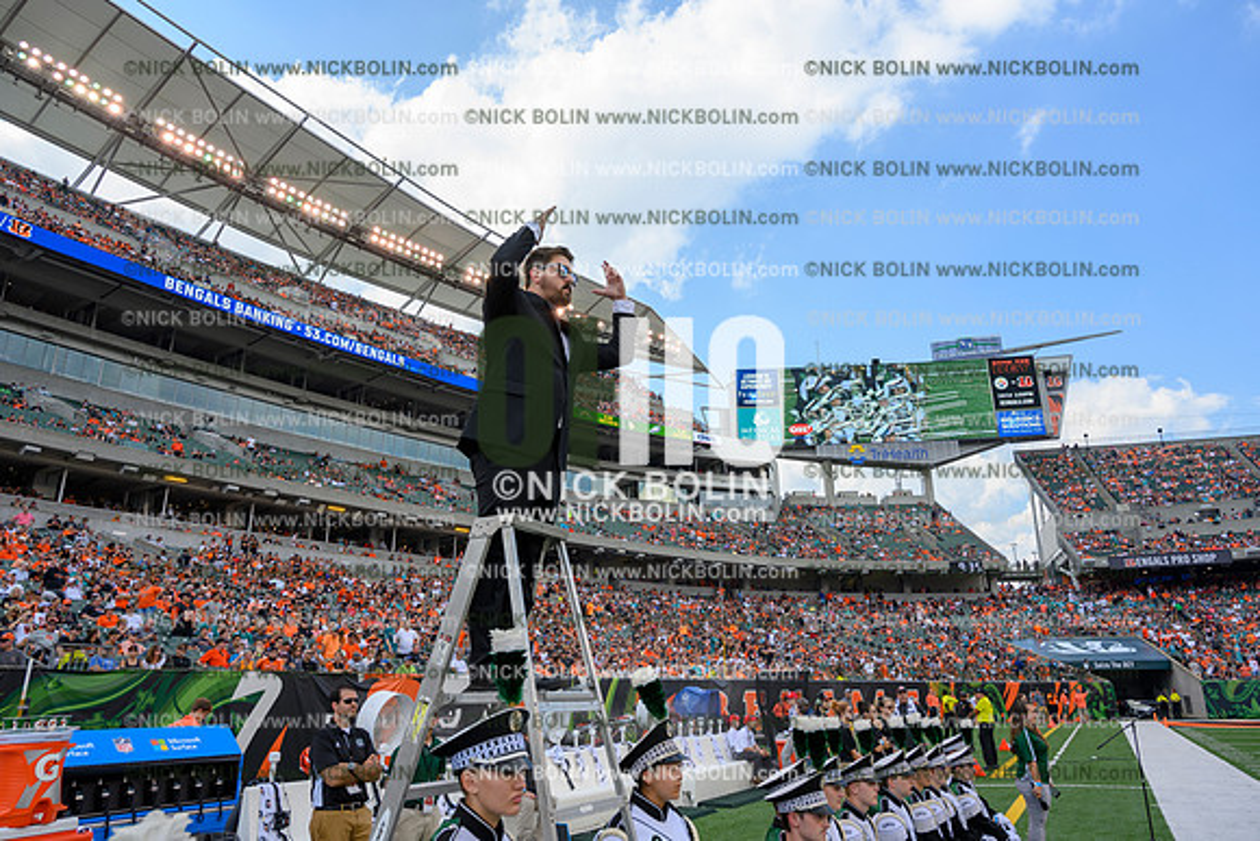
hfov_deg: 73.7
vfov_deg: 53.2
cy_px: 420
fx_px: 840
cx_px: 630
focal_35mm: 24
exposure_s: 1/125
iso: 80
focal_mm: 24
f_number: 7.1
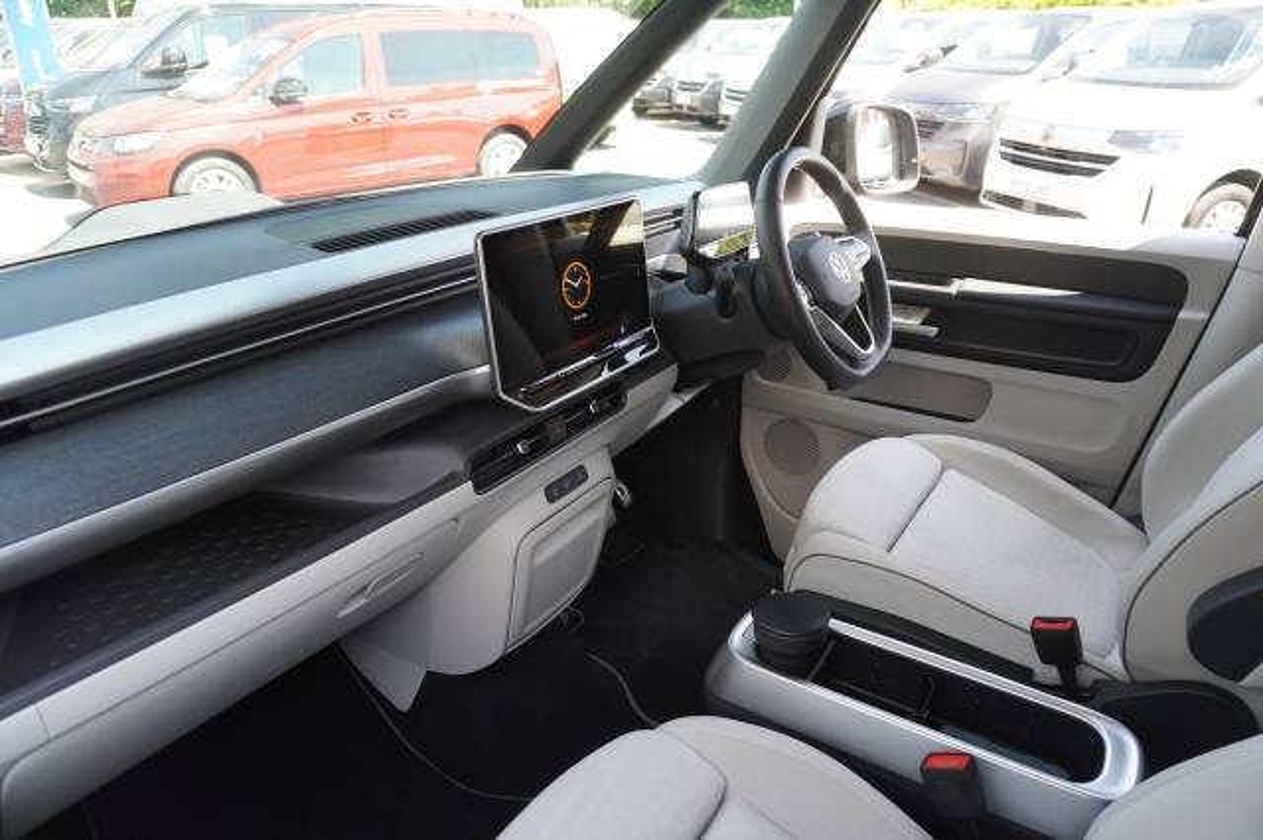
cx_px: 632
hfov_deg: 73.8
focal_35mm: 24
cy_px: 420
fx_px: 842
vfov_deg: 53.1
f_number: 4
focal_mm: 16
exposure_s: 1/60
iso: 320
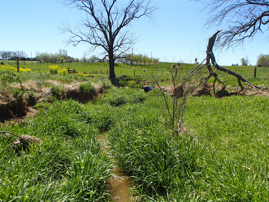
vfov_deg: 49.7
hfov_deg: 63.4
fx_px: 218
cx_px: 134
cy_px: 101
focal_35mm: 28
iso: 100
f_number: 3.9
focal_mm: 5
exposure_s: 1/640
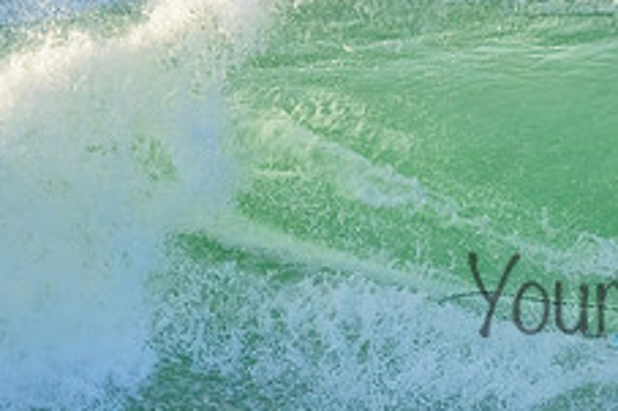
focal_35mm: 2046
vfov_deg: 0.7
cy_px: 271
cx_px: 749
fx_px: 35096
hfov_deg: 1.0
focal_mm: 800
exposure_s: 1/1600
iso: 3600
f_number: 11
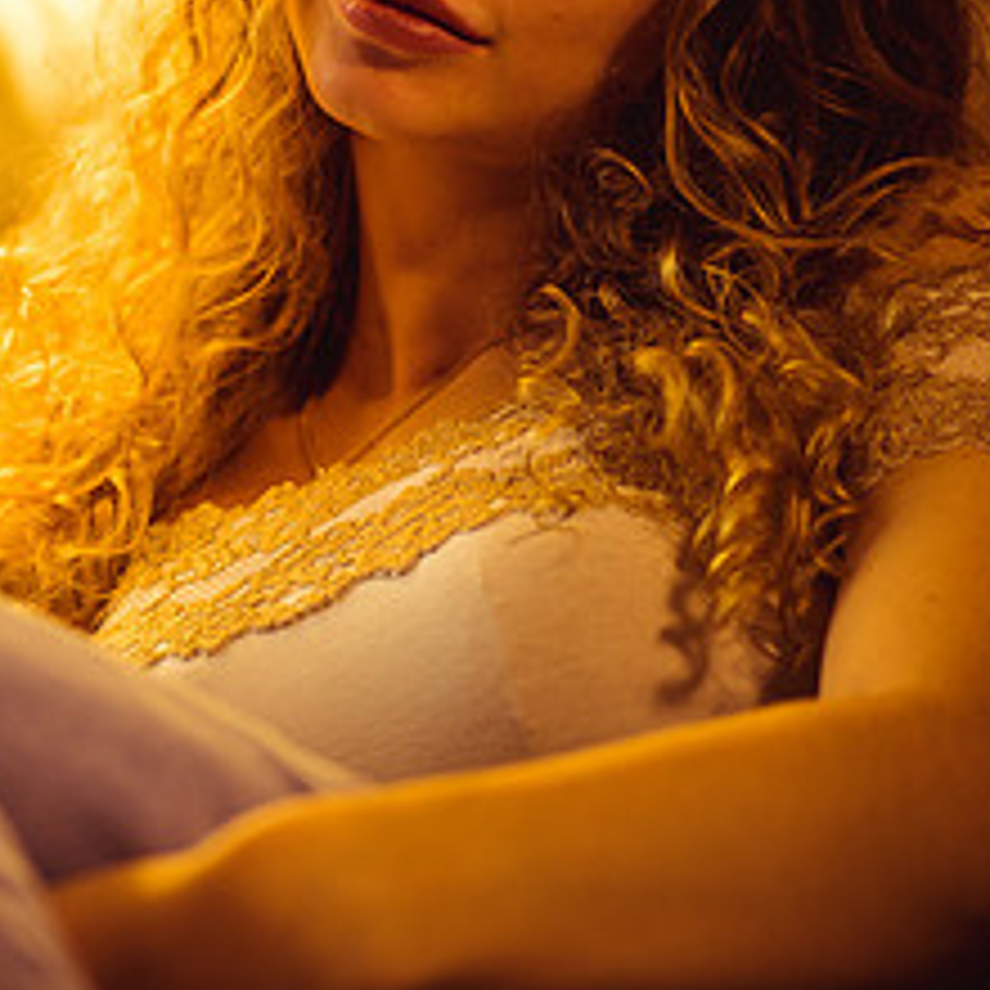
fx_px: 6730
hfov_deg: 8.4
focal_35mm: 208
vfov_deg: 8.4
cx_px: 196
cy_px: 137
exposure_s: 1/200
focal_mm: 85
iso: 320
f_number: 1.8
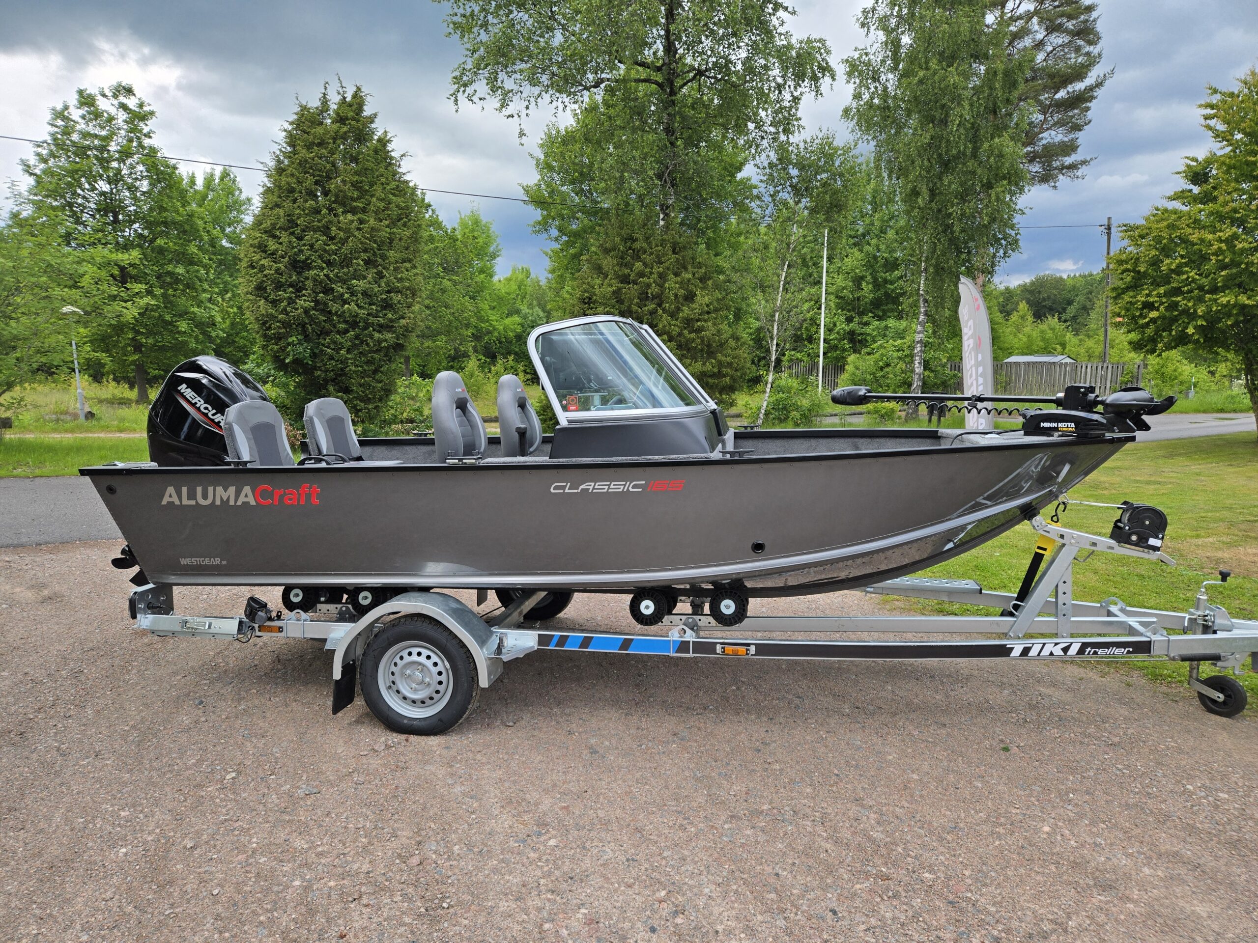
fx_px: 836
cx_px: 629
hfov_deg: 73.9
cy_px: 472
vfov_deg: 58.9
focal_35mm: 23
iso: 80
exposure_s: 1/2163
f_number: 1.8
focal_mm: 5.4
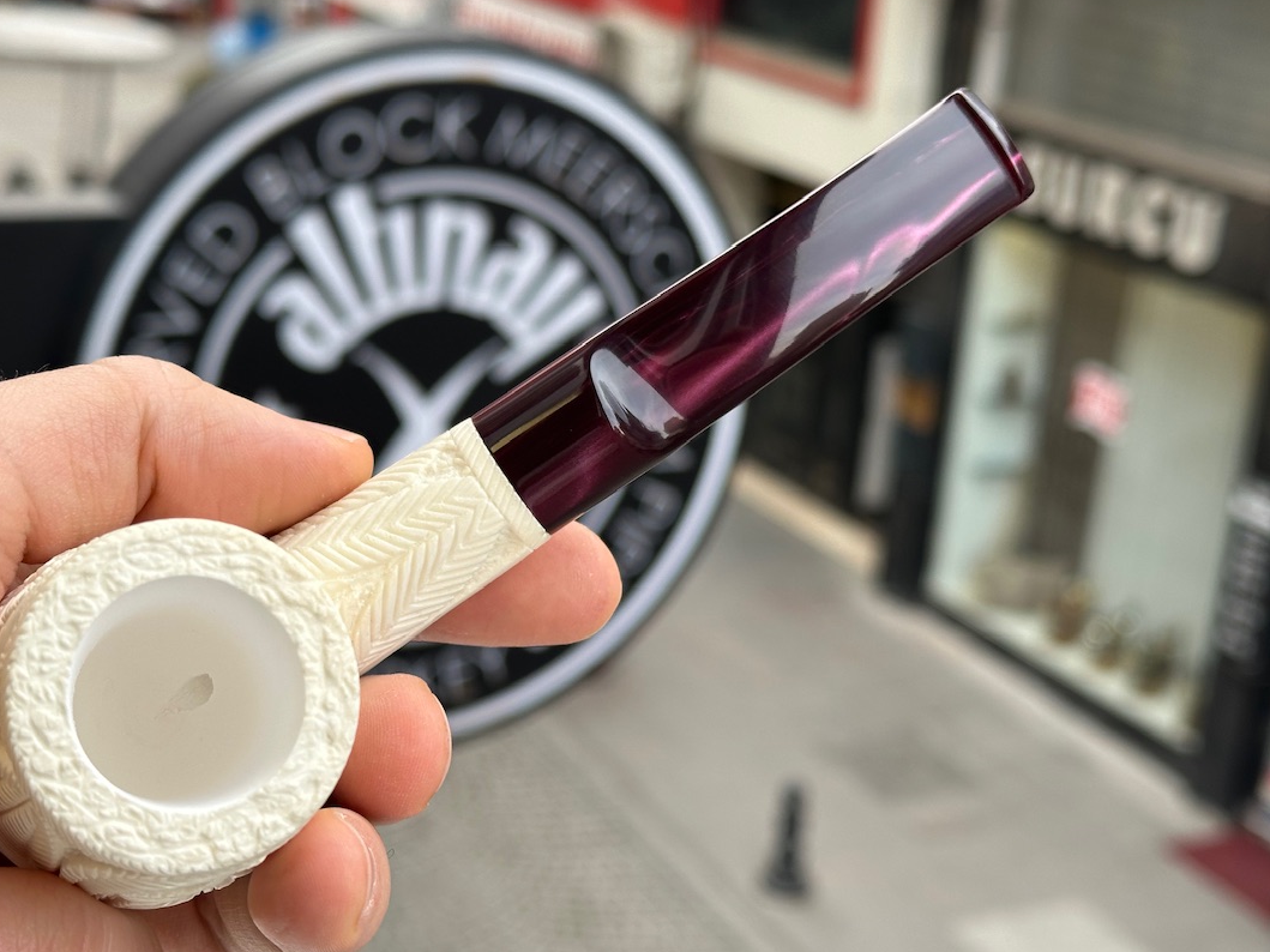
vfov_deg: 25.2
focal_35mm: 58
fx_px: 2128
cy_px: 486
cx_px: 572
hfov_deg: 33.2
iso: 64
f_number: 1.78
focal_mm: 6.86
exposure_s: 1/321
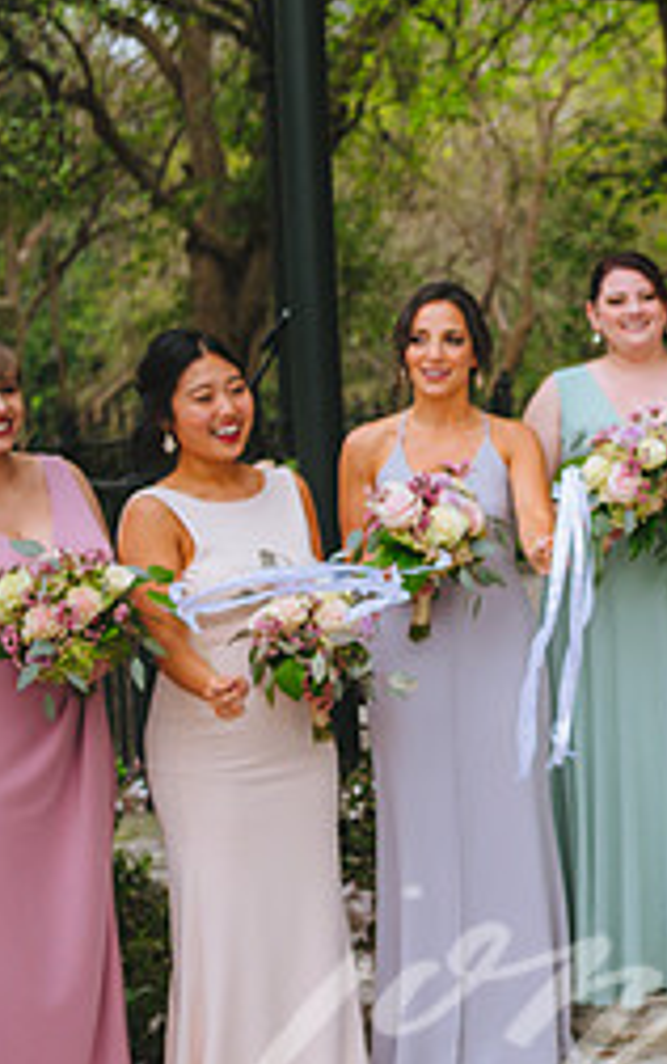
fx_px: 2176
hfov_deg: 15.6
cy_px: 502
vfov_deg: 27.5
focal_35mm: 75
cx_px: 1102
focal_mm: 32
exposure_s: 1/1600
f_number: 2.8
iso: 400
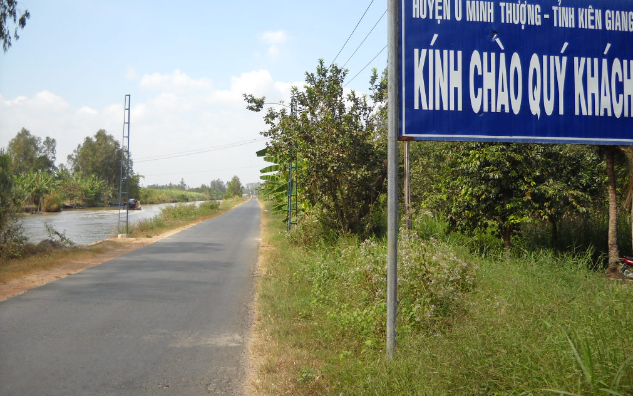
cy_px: 207
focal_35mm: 44
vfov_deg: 29.2
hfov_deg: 45.3
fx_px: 759
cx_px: 319
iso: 64
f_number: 5.5
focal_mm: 6.72
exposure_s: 1/161
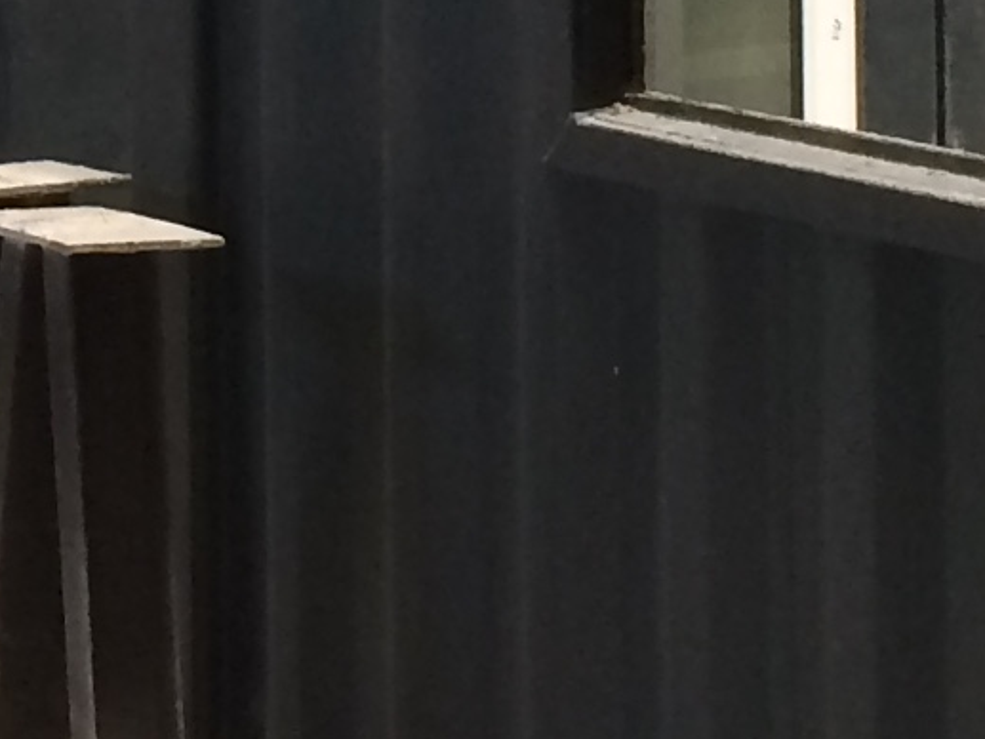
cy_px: -453
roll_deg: -1.0
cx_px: -291
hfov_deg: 10.6
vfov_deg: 7.9
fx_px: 5208
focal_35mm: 183
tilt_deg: -1.1
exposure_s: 1/33
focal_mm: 4.15
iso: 64
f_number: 2.2
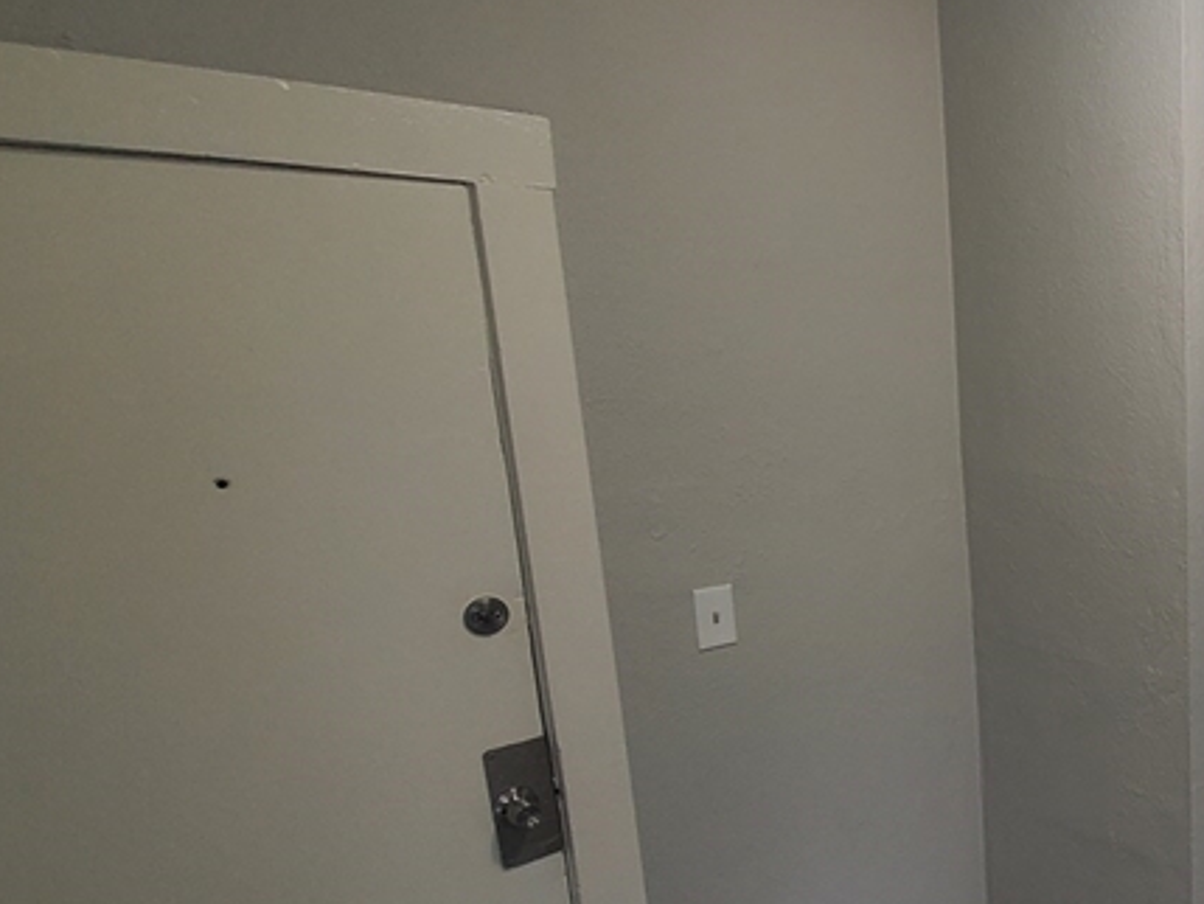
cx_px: 1308
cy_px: 533
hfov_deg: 45.0
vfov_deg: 45.3
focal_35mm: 31
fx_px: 1079
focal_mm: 1.8
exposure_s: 1/60
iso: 125
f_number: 2.2
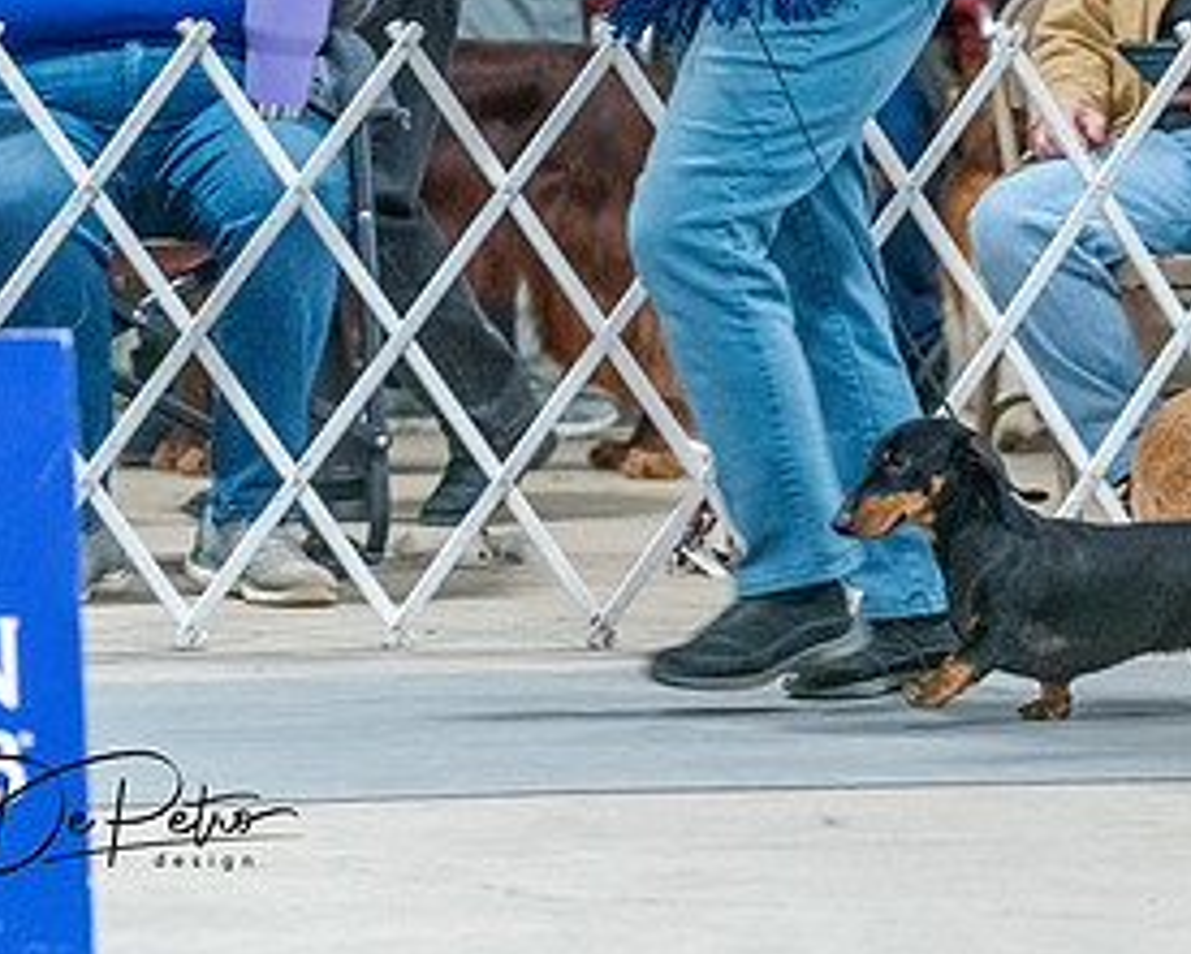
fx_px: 10755
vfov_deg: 5.1
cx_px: 1111
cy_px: 0
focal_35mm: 305
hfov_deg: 6.3
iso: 6400
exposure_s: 1/200
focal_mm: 133
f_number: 3.5
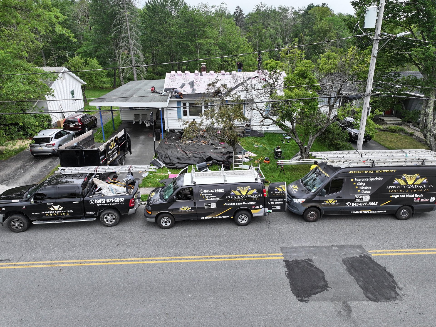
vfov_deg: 56.8
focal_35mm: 24
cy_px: 164
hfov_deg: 71.6
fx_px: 302
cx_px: 218
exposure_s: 1/500
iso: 160
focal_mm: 12.29
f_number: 2.8
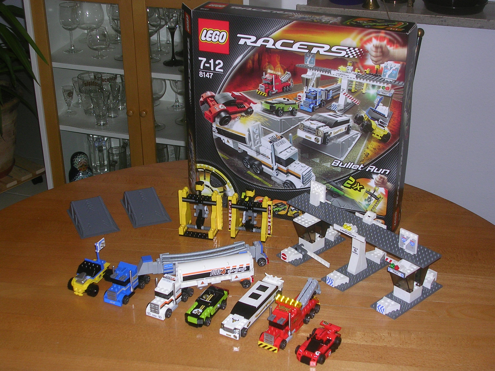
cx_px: 248
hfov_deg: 32.2
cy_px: 186
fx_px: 858
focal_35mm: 60
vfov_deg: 24.4
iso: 55
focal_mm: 9.1
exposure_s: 1/60.1
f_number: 3.4
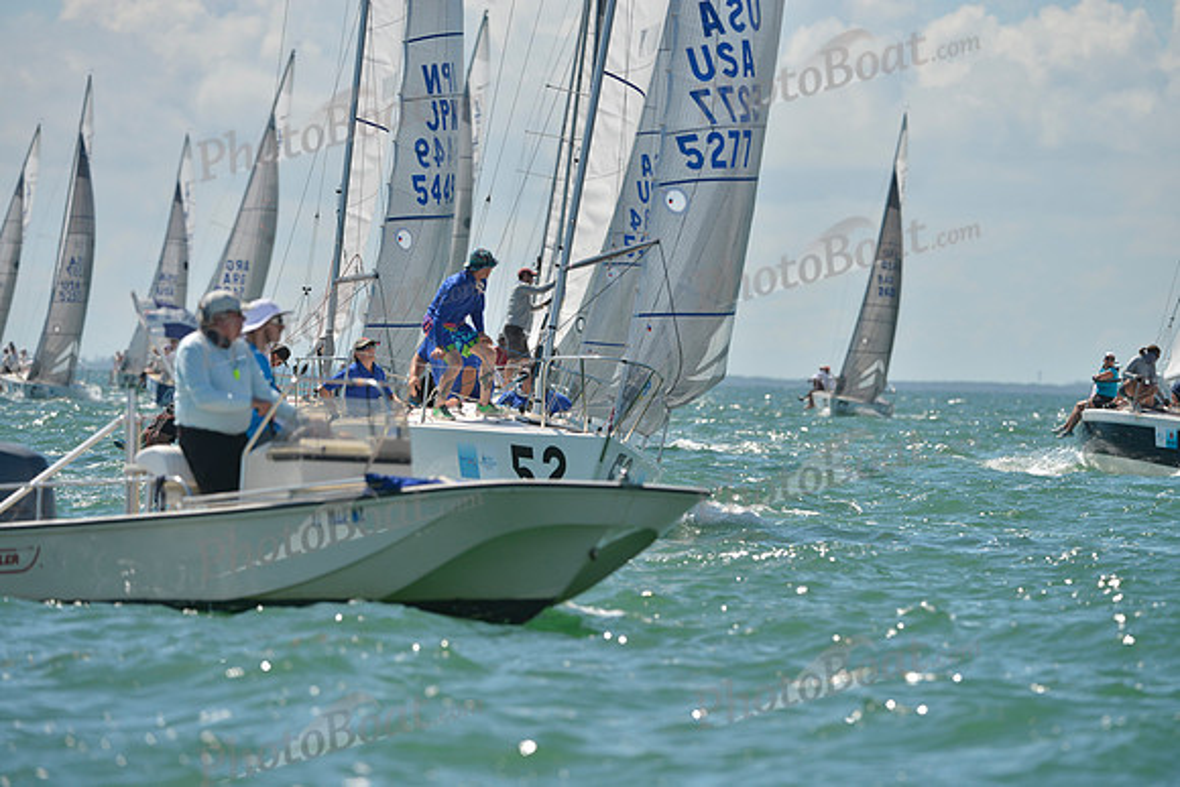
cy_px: 394
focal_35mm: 340
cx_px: 590
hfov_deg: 6.1
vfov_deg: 4.0
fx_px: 11147
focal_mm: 340
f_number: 6.3
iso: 200
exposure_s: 1/1250
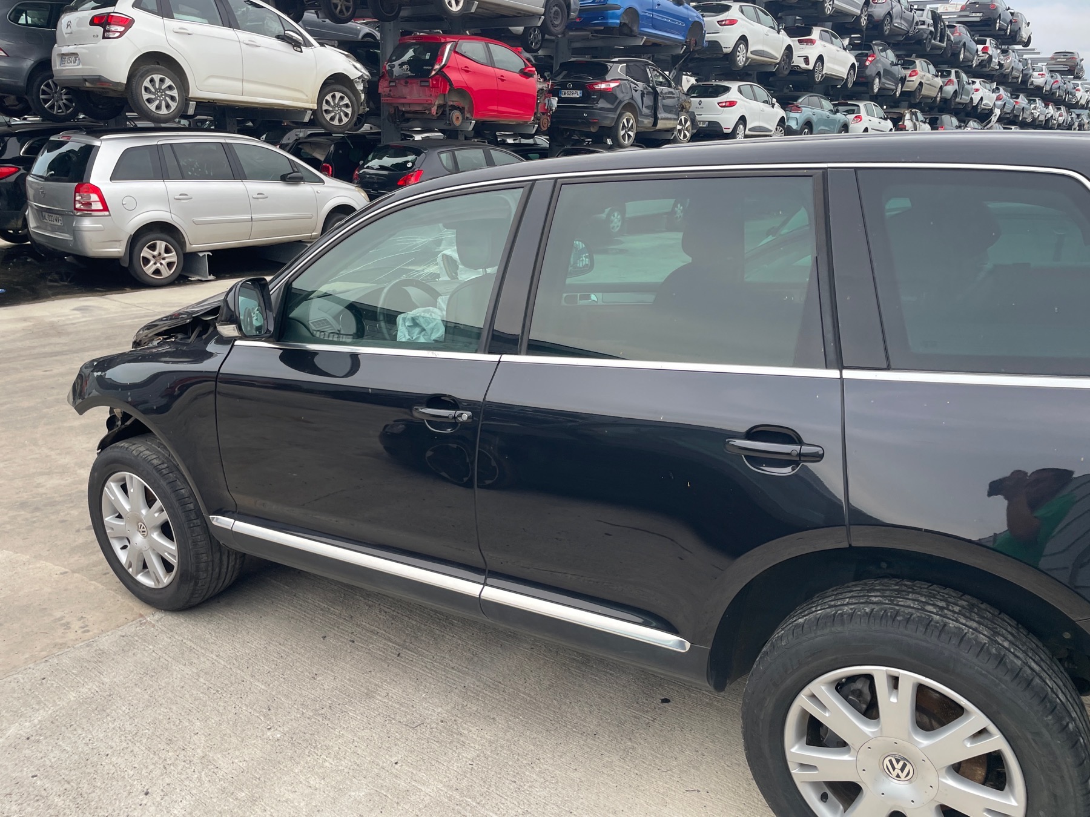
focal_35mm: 26
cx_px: 545
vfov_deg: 53.1
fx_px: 819
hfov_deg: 67.3
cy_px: 408
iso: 32
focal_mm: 4.2
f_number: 1.6
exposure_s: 1/454
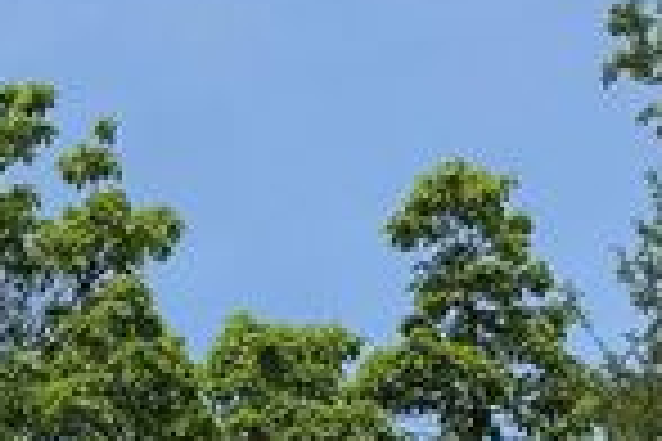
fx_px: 2078
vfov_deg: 9.6
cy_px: 1289
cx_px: -117
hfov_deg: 17.3
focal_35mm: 113
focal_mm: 6.76
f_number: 1.78
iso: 80
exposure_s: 1/5319
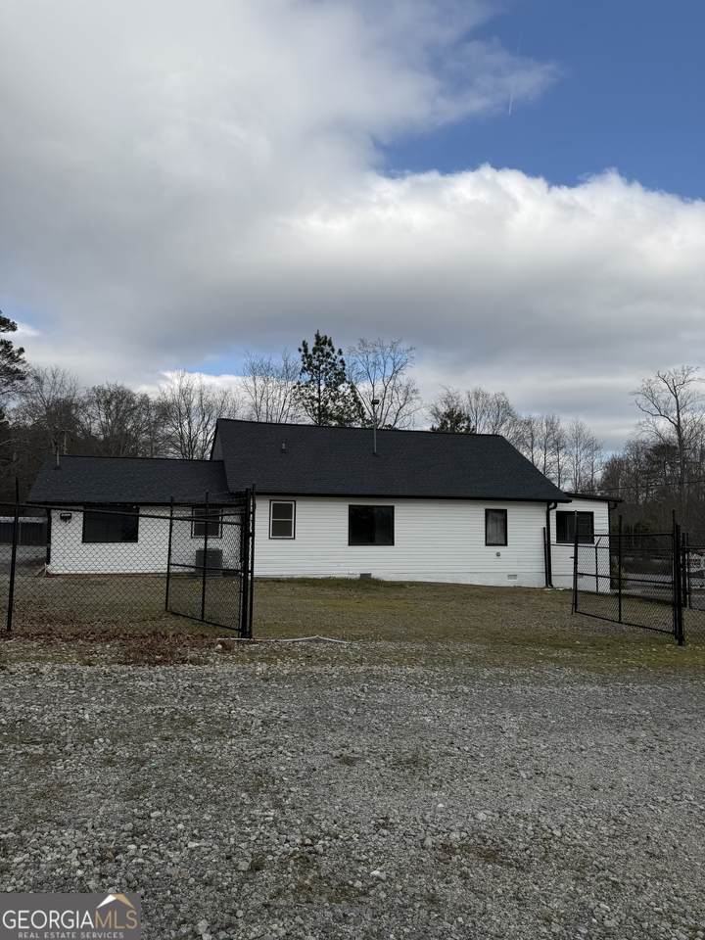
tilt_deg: +4.5
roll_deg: -0.9
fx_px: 652
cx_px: 352
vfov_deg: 71.6
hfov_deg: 56.8
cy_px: 470
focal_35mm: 24
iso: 80
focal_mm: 6.76
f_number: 1.78
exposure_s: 1/6173
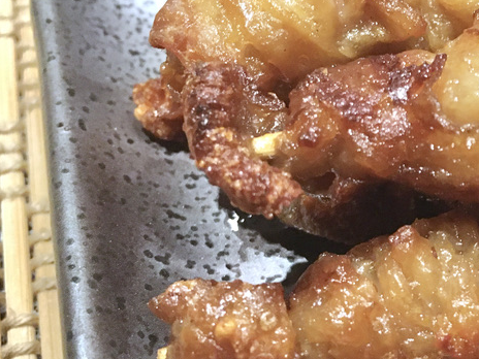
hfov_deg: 27.8
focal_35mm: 64
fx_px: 886
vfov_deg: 22.9
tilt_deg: -49.5
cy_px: 185
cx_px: 518
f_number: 2.2
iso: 200
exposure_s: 1/30
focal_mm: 4.15
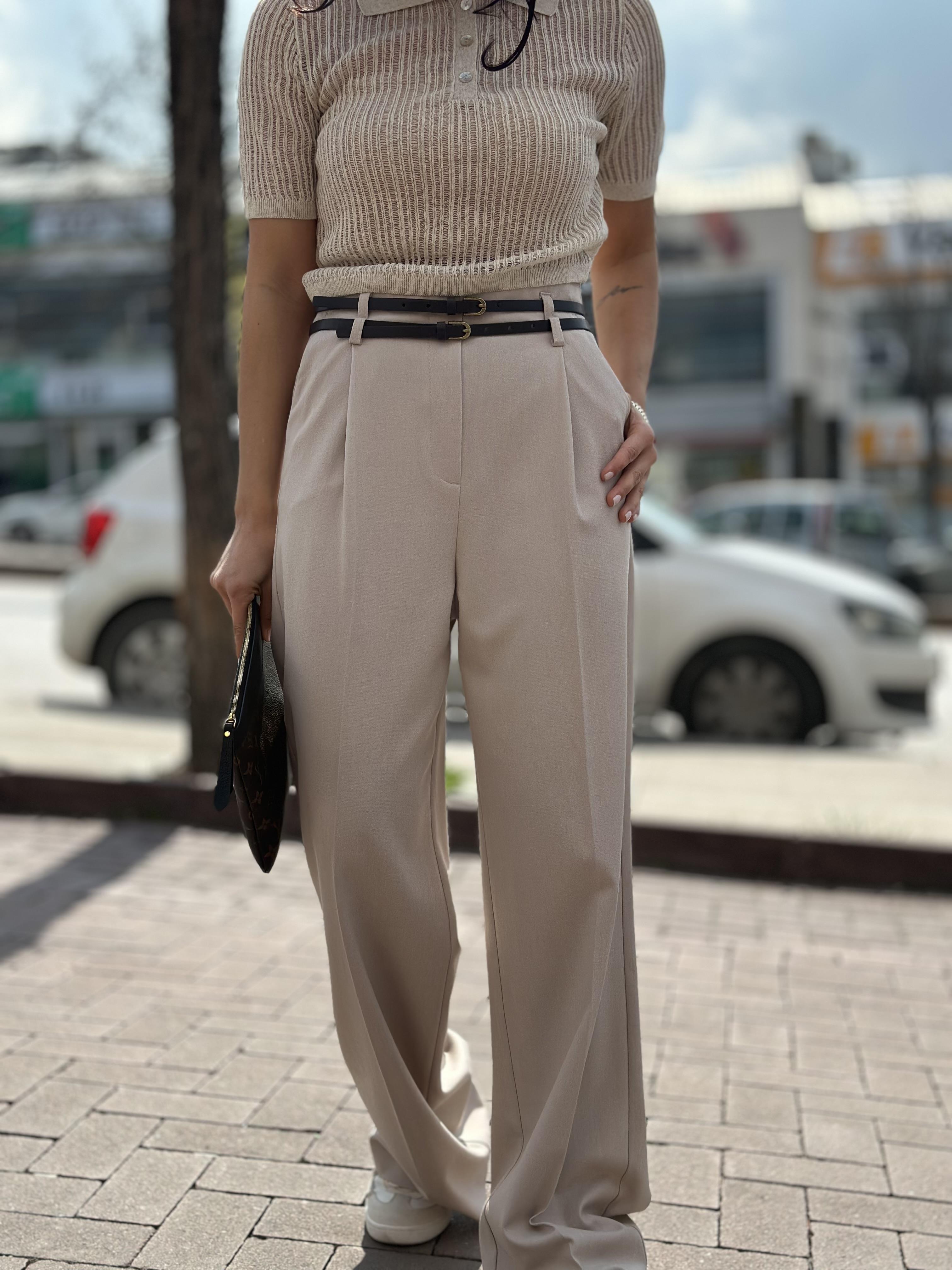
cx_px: 476
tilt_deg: -2.7
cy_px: 635
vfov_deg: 39.7
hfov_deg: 30.3
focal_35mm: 48
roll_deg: +1.4
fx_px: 1760
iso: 100
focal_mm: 6.86
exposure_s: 1/6211
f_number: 1.78
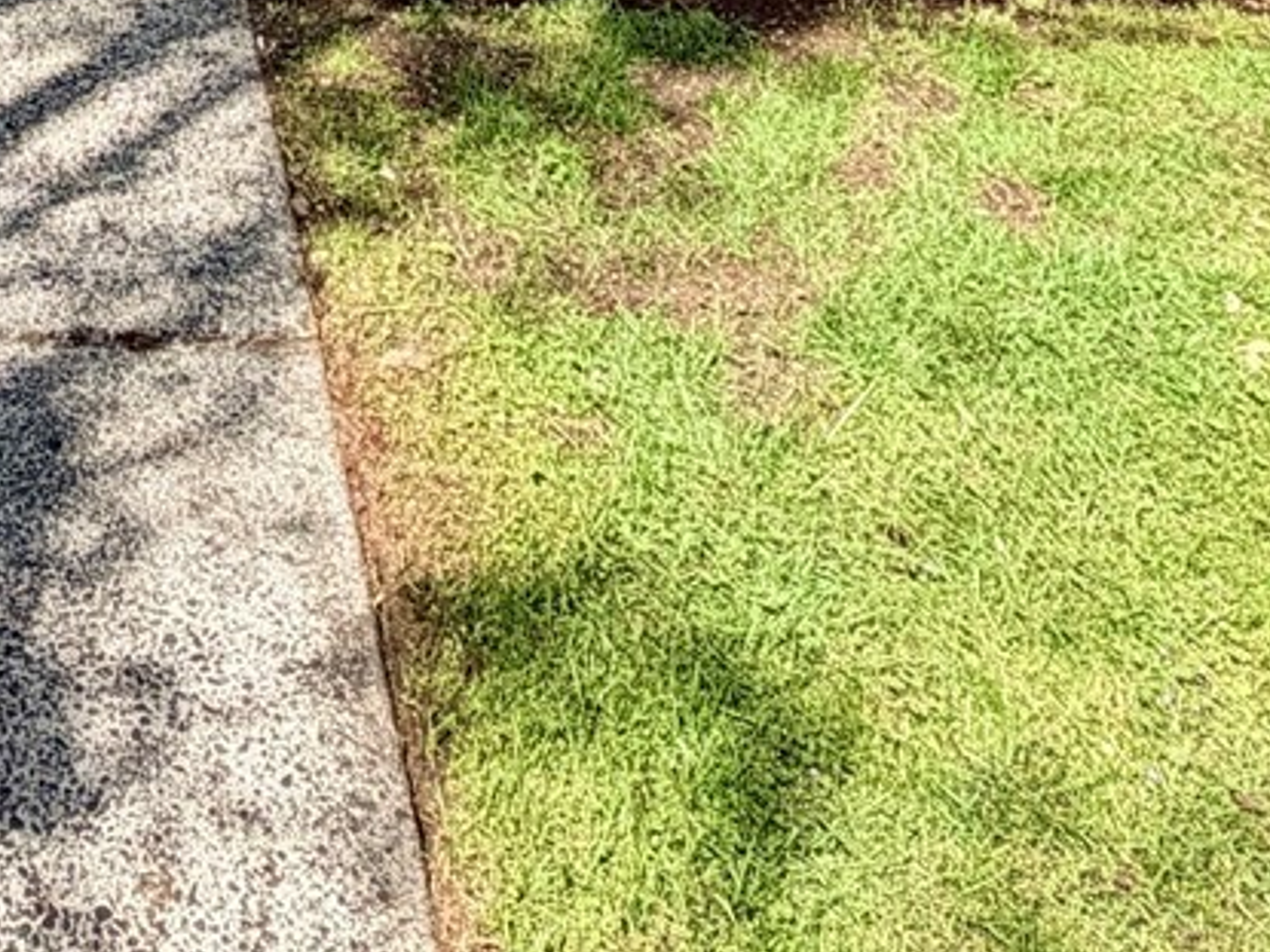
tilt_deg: +0.7
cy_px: -808
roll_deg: +0.9
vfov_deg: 19.4
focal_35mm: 54
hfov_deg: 33.3
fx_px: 1981
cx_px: 77
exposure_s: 1/770
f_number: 2.2
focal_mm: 2.22
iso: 40
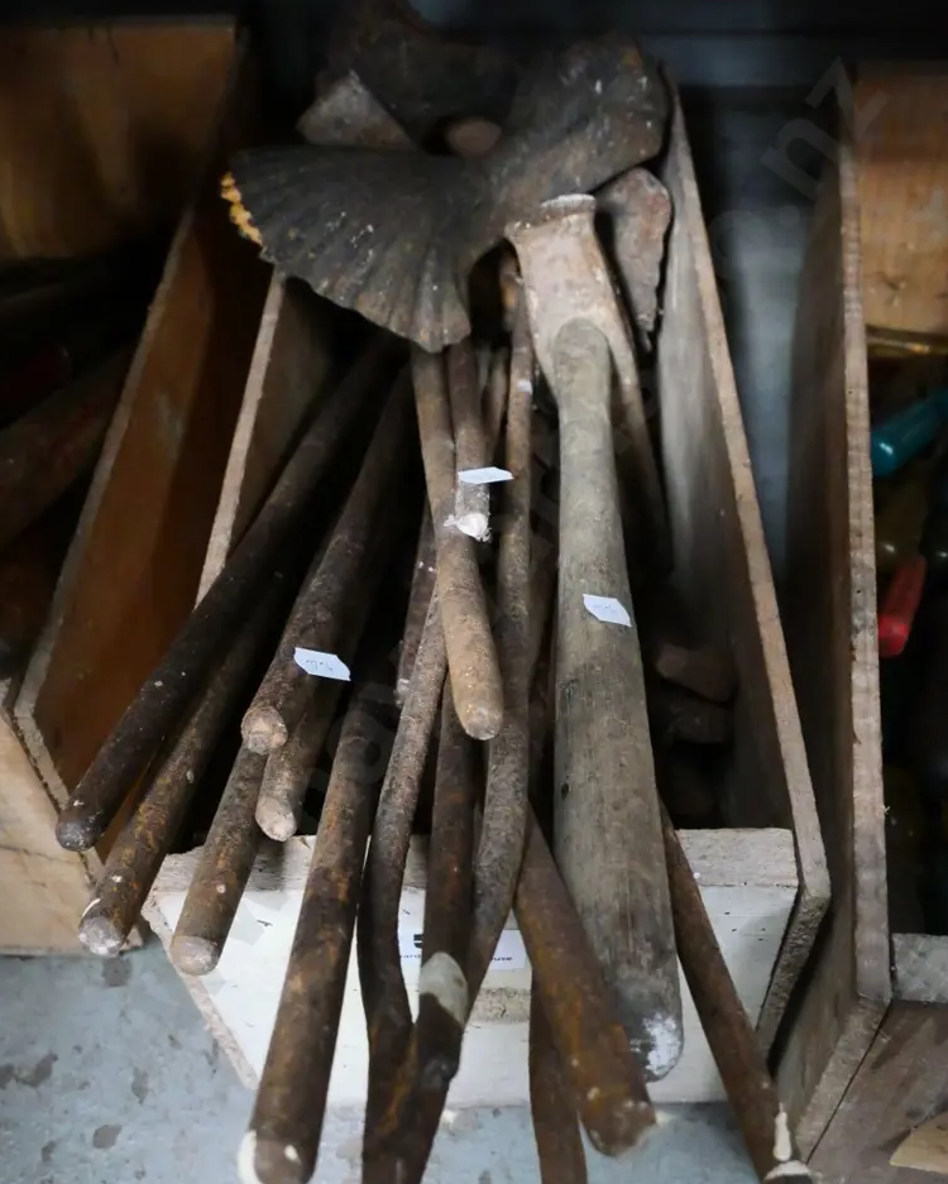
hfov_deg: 45.8
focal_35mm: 32
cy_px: 594
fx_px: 1122
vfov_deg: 55.7
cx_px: 474
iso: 6400
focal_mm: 15
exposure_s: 1/60
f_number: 5.6
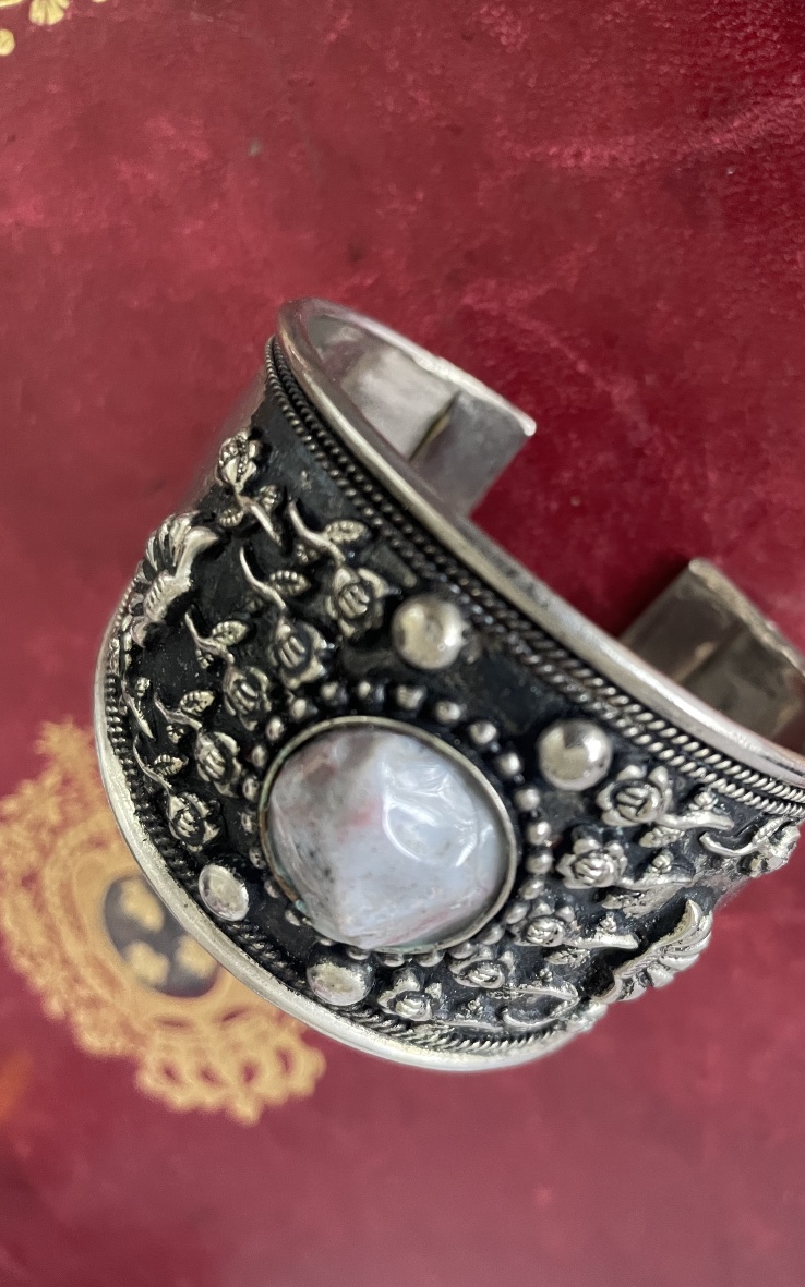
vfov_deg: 66.5
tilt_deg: -69.0
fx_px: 983
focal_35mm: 28
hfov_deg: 44.3
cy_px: 635
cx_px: 483
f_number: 1.6
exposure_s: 1/60
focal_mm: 4.2
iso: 500
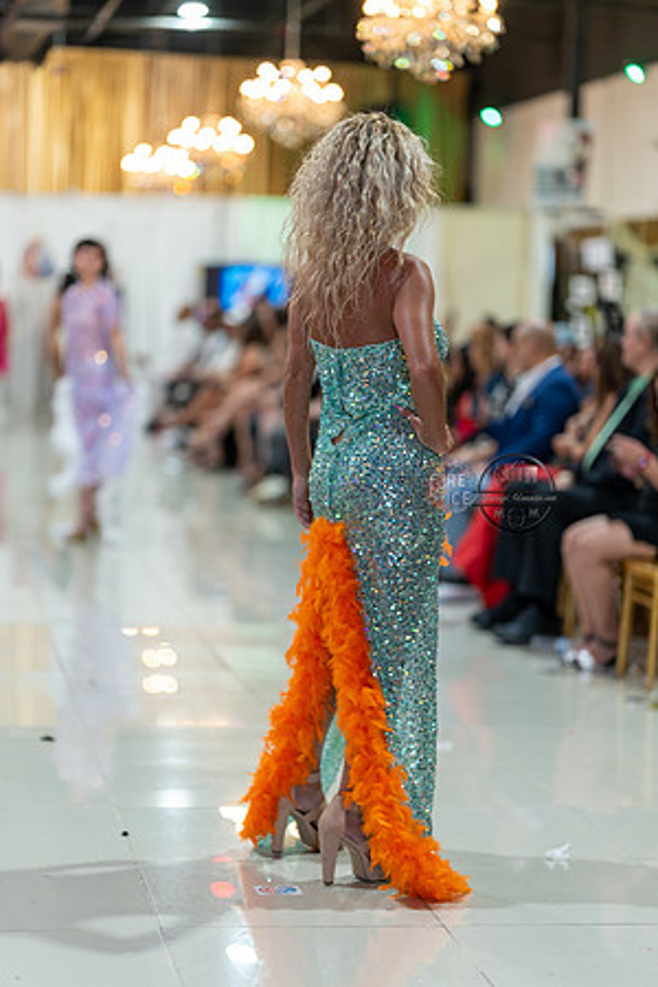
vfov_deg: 23.9
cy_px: 494
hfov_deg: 16.1
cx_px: 329
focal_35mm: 85
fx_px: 2330
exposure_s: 1/160
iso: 200
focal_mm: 85
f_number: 1.4
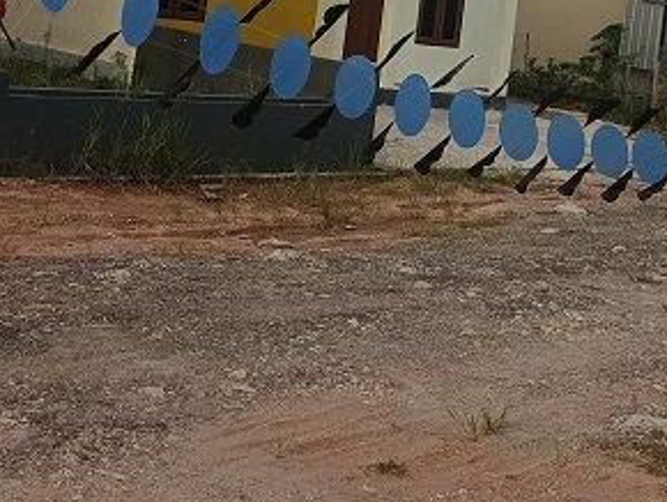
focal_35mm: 63
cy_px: -76
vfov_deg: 21.8
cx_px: 426
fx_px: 1215
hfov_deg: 30.5
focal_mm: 5.25
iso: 99
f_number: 1.7
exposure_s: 1/187
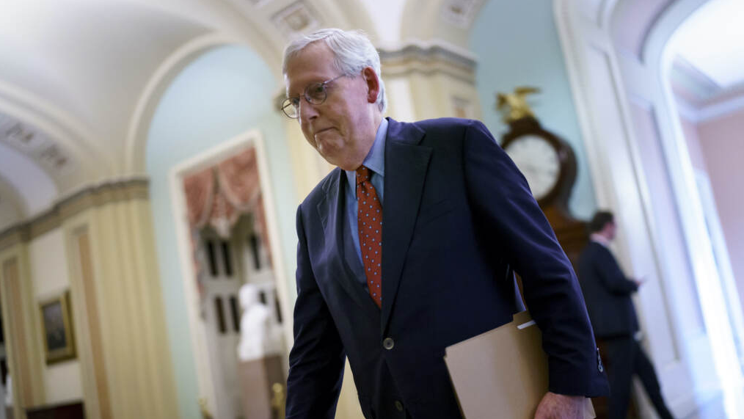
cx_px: 374
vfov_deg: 32.0
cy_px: 244
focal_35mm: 37
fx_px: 730
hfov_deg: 54.0
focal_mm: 35
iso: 2500
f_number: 1.4
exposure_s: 1/500
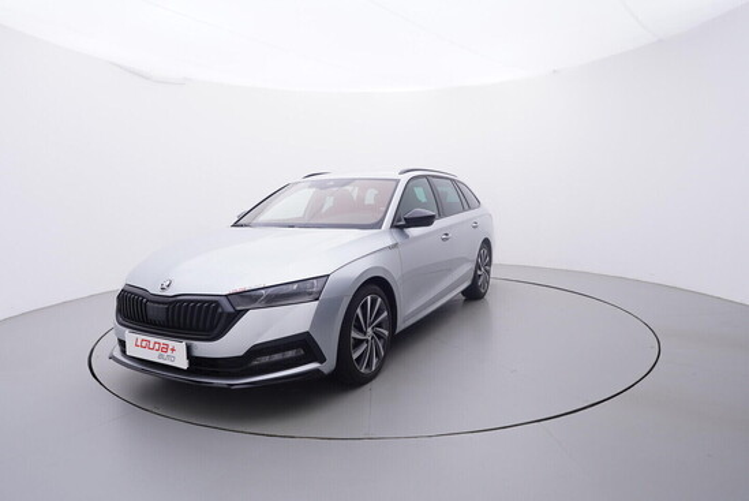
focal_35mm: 22
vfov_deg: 56.2
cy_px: 250
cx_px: 374
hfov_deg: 77.3
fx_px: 468
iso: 200
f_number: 5
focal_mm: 15
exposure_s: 1/80
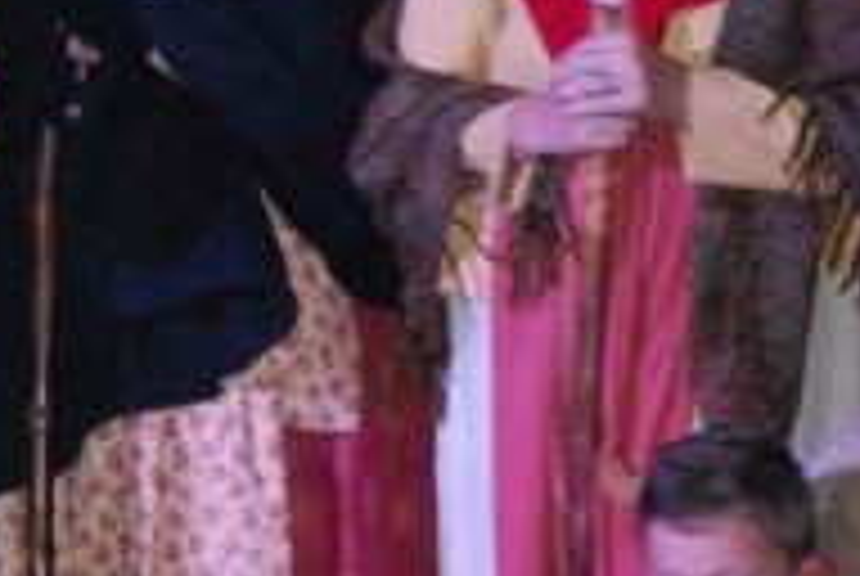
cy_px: 2
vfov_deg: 3.0
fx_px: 11078
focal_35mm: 463
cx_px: -567
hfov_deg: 4.4
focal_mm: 92
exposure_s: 1/60
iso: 1400
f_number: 4.5
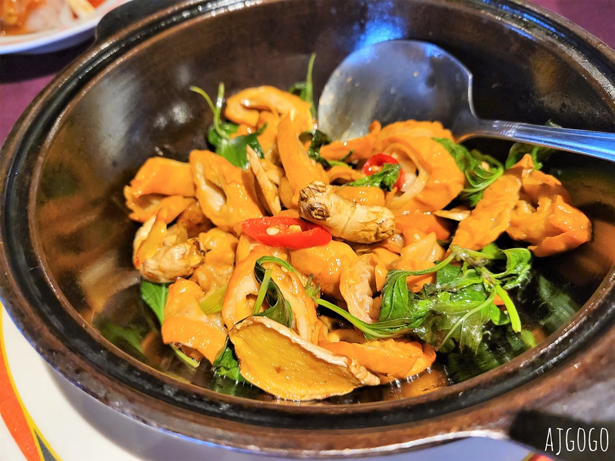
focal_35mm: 26
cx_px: 308
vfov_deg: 53.1
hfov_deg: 67.3
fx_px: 462
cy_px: 230
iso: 320
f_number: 1.8
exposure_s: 1/40
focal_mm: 5.4
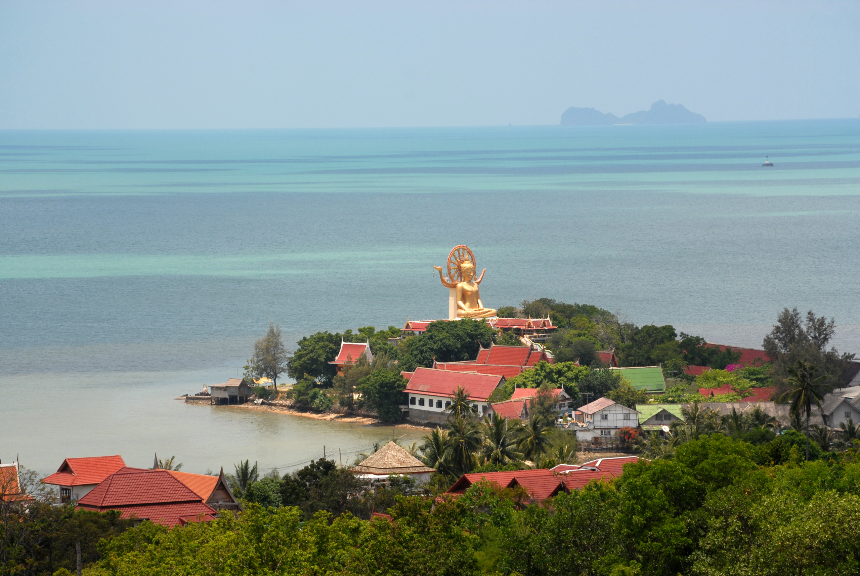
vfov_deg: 8.2
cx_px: 430
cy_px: 288
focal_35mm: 168
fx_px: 4018
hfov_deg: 12.2
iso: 100
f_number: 11
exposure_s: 1/320
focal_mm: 112
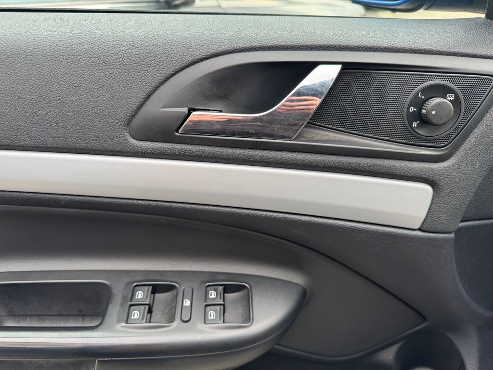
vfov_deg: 56.8
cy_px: 185
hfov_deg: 71.6
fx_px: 342
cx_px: 246
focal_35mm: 24
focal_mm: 6.76
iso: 80
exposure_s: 1/121
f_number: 1.78
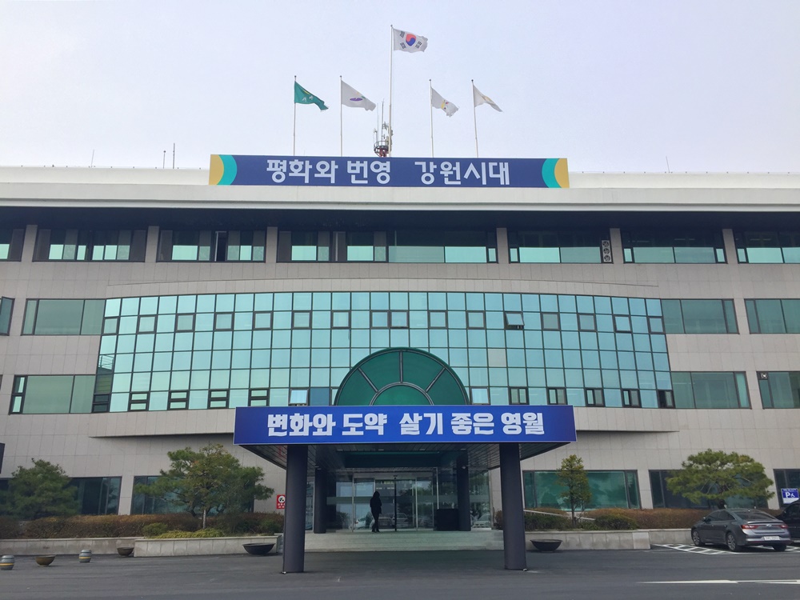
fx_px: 670
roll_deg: +0.5
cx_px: 400
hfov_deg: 61.7
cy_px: 300
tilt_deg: +17.1
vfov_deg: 48.2
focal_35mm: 29
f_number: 2.2
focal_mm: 4.15
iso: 32
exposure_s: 1/1236
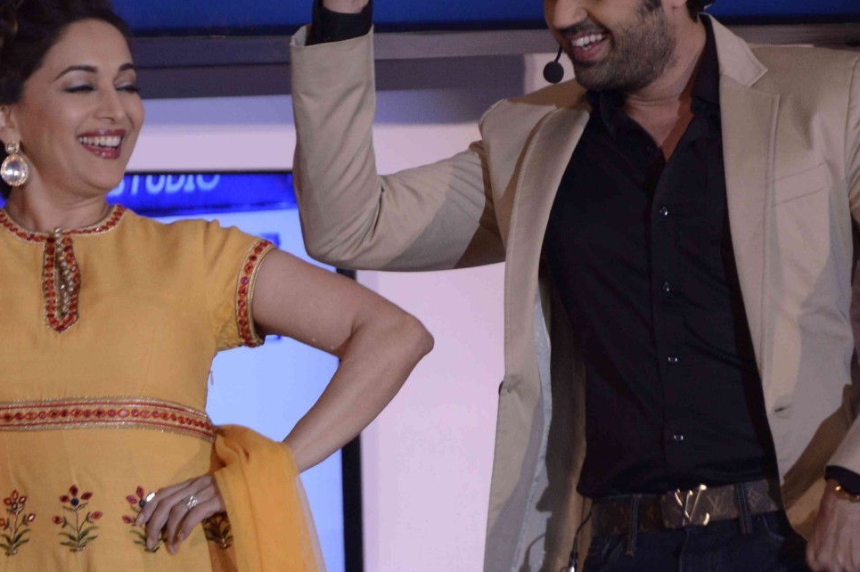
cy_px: 163
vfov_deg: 4.3
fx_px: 7615
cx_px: 347
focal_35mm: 319
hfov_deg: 6.5
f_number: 6.3
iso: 800
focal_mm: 105
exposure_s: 1/160
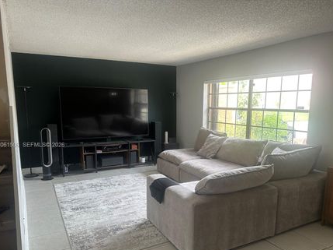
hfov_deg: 63.3
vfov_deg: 49.5
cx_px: 183
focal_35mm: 28
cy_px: 145
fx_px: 269
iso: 80
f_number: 1.78
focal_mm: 6.86
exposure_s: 1/121
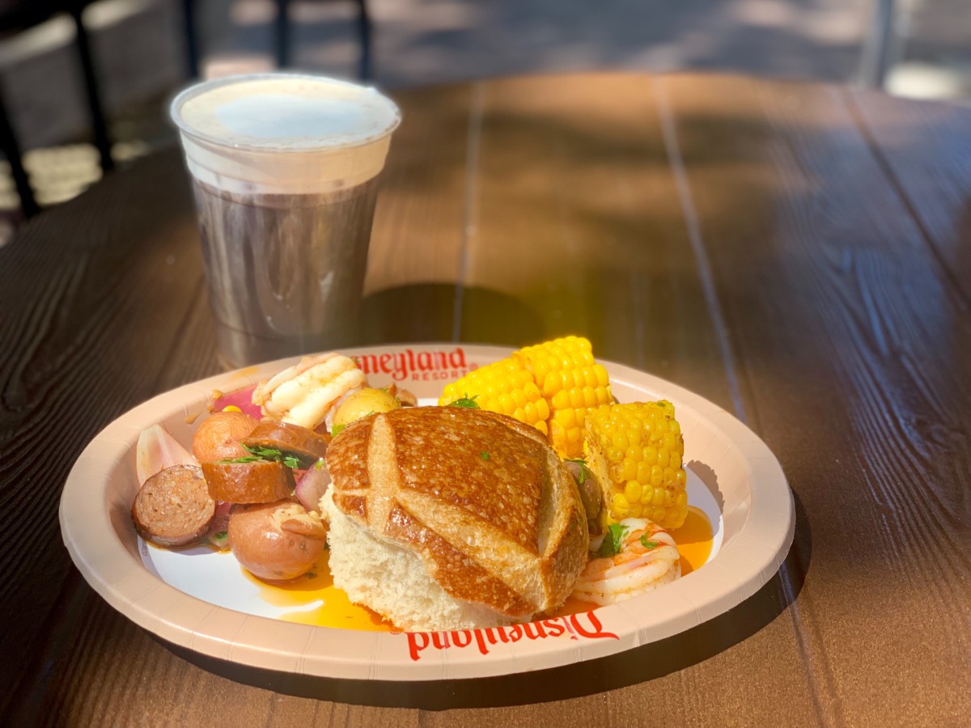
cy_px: 364
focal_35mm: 52
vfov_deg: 28.0
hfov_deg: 36.8
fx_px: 1459
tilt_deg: -26.4
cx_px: 486
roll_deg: -2.4
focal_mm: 6
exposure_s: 1/300
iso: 16
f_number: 2.4
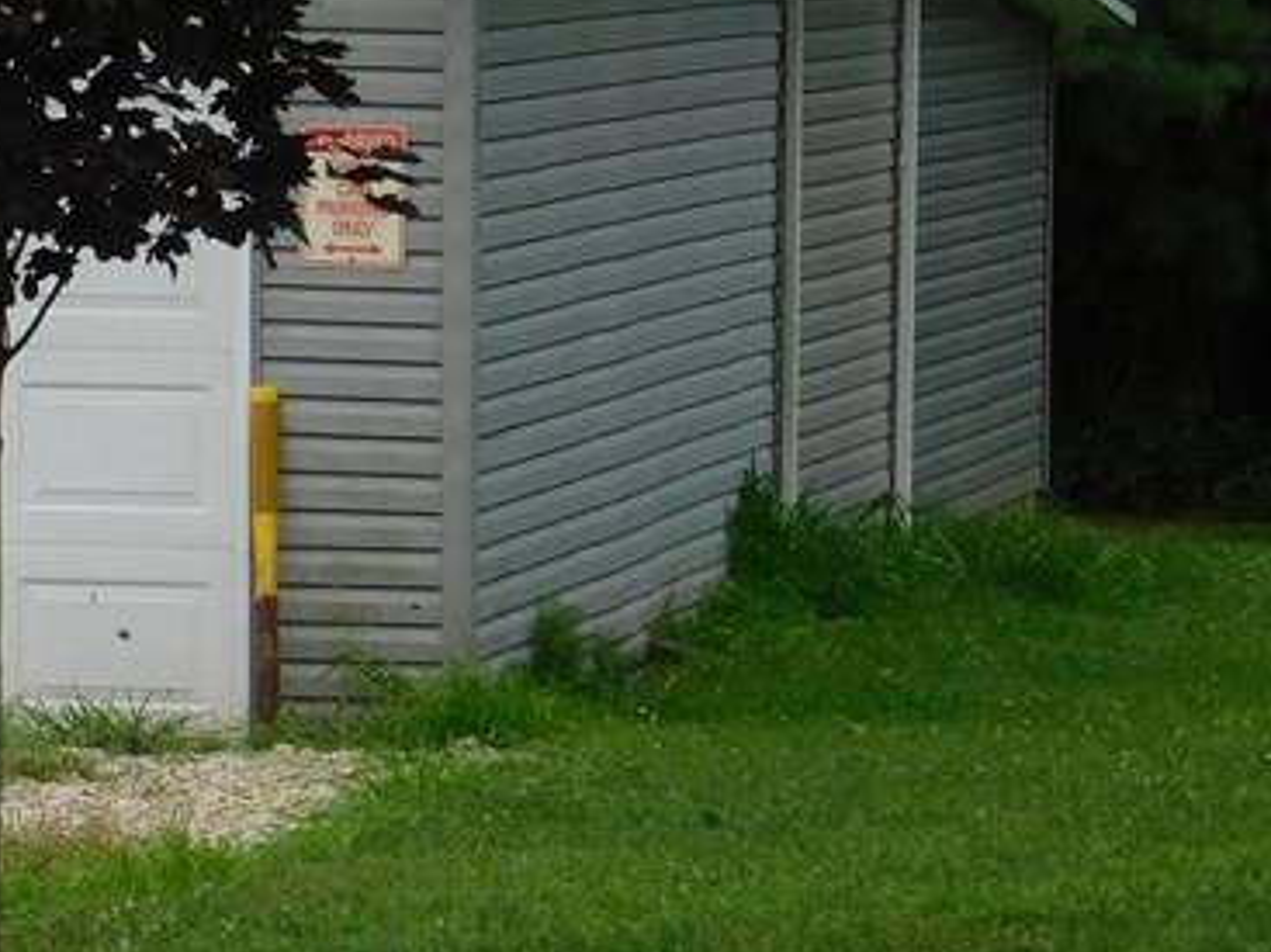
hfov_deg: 5.3
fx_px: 13728
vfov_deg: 4.0
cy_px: 194
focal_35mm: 374
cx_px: -332
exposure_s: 1/250
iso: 125
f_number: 5
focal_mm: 23.7
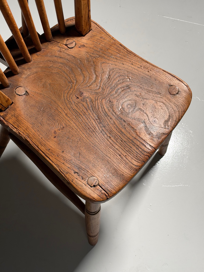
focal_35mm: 48
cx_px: 102
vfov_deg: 39.7
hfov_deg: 30.3
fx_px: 377
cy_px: 136
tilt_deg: -67.6
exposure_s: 1/54
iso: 160
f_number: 1.8
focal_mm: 6.93
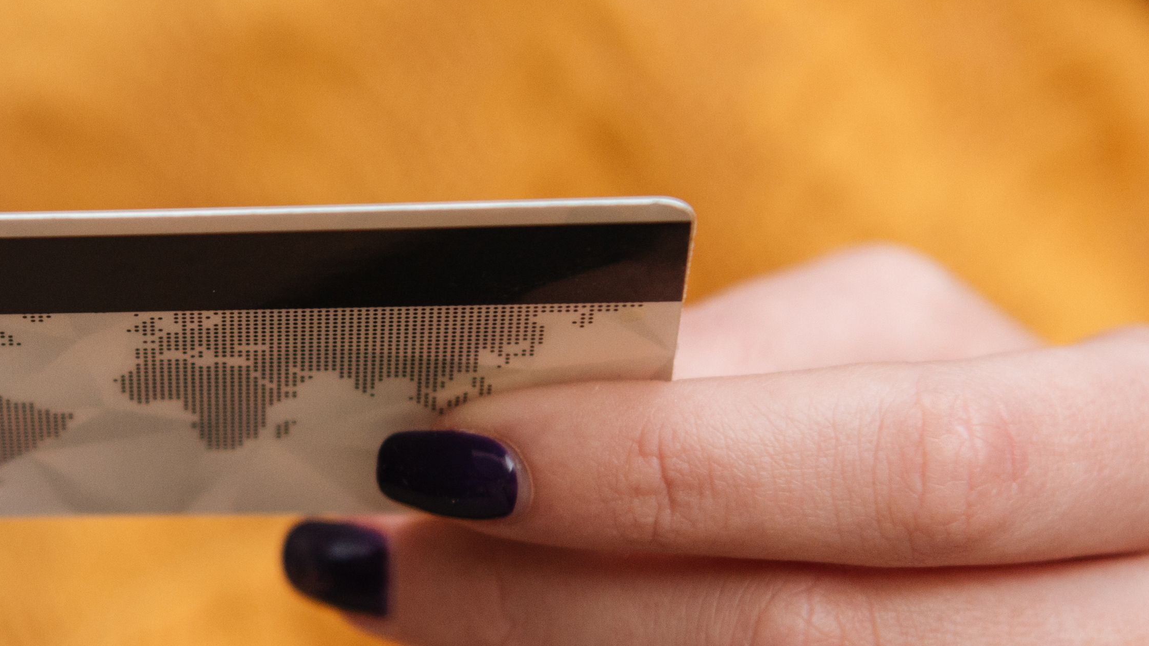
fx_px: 5271
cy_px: 435
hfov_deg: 12.3
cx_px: -2
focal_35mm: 173
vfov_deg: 7.0
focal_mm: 50
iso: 400
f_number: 3.2
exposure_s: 1/160
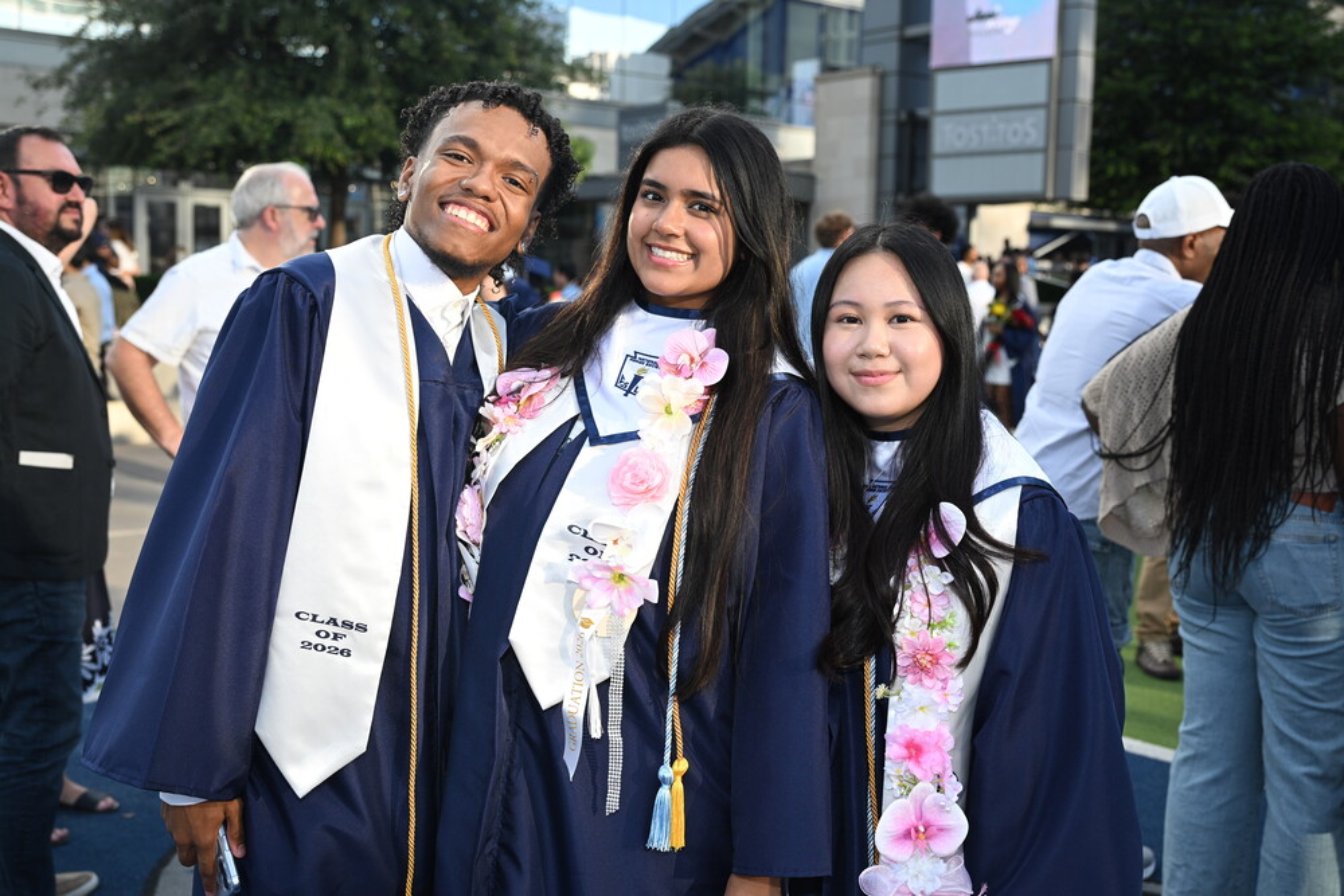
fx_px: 1456
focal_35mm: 39
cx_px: 672
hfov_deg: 49.5
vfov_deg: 34.2
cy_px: 448
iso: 100
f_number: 4
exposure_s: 1/200
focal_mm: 39
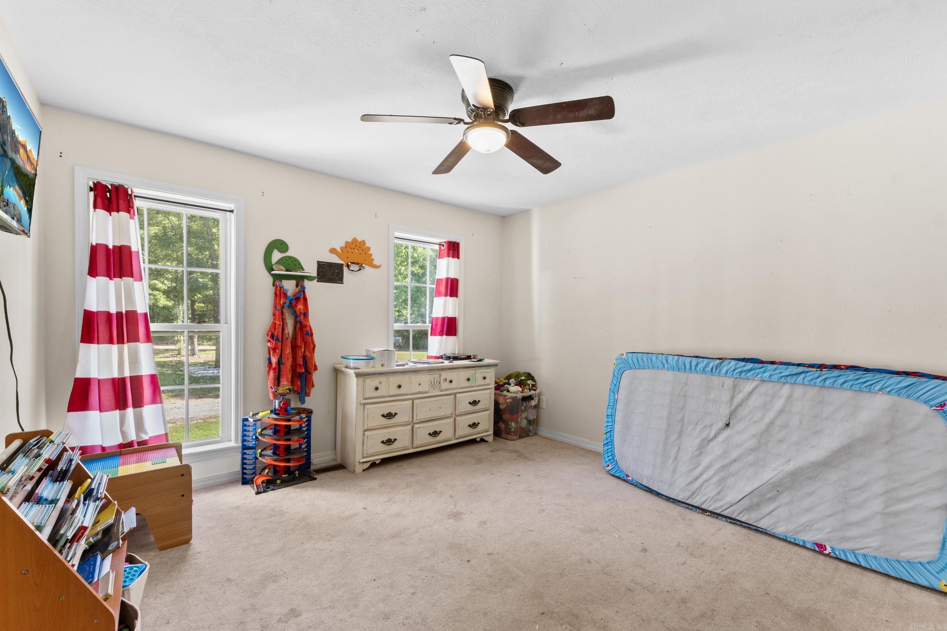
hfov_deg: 100.4
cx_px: 474
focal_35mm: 15
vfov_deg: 77.3
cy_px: 316
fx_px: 395
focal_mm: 10
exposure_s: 1/2
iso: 200
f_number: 9
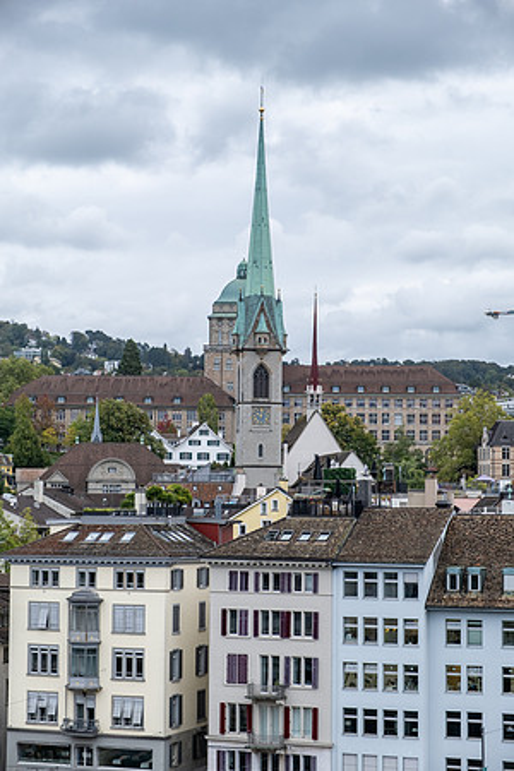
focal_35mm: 83
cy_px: 386
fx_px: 1777
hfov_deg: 16.5
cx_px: 257
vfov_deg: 24.5
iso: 160
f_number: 4.5
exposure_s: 1/340
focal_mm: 55
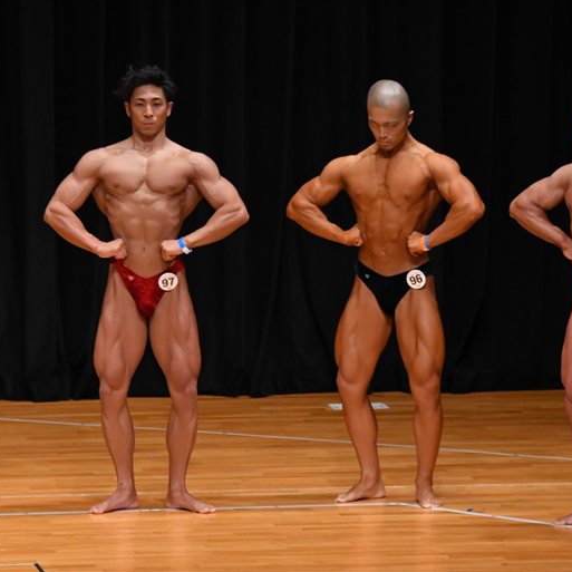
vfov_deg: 5.4
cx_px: 246
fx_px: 6113
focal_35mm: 327
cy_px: 285
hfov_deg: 5.4
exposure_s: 1/400
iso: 3200
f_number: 5.6
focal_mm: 170
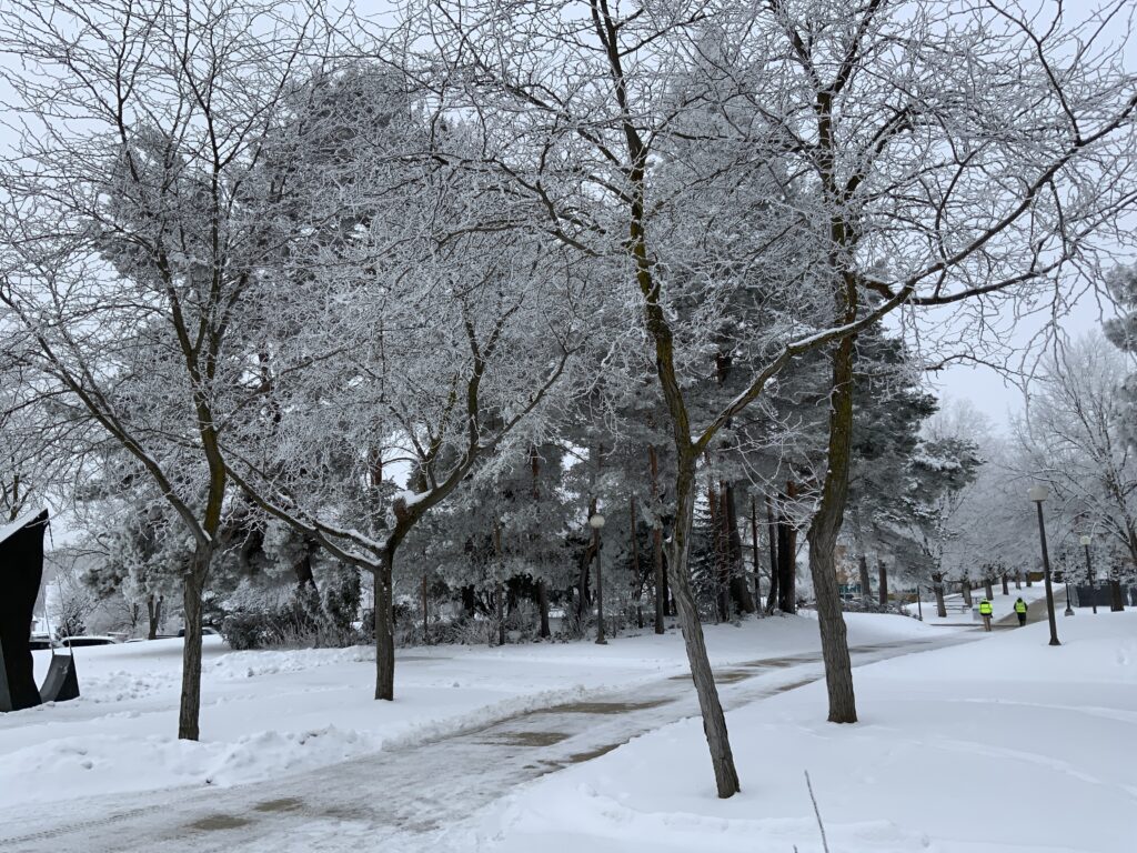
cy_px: 426
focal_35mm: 29
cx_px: 568
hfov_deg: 61.7
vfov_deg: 48.2
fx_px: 953
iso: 16
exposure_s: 1/1144
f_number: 1.8
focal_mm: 3
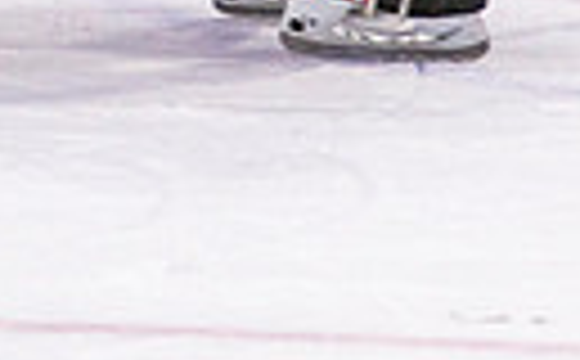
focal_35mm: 731
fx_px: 11530
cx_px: 874
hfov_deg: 2.9
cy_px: -2
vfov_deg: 1.8
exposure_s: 1/640
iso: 500
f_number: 2.8
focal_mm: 102
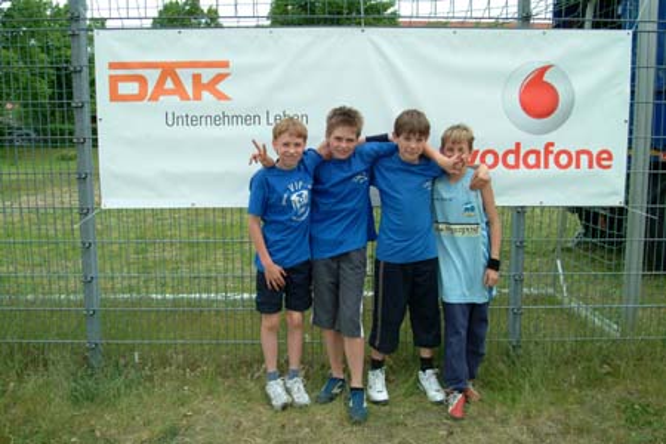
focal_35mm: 32
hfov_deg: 59.5
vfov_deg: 41.7
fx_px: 583
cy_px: 222
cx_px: 333
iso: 400
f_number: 9.5
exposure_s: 1/350
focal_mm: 21
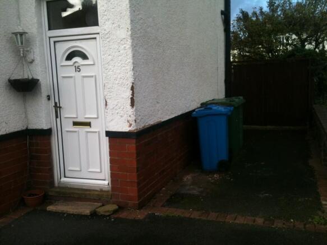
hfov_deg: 52.6
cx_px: 164
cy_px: 122
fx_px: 331
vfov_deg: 40.7
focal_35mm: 35
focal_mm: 3.85
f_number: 2.8
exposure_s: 1/483
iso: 64
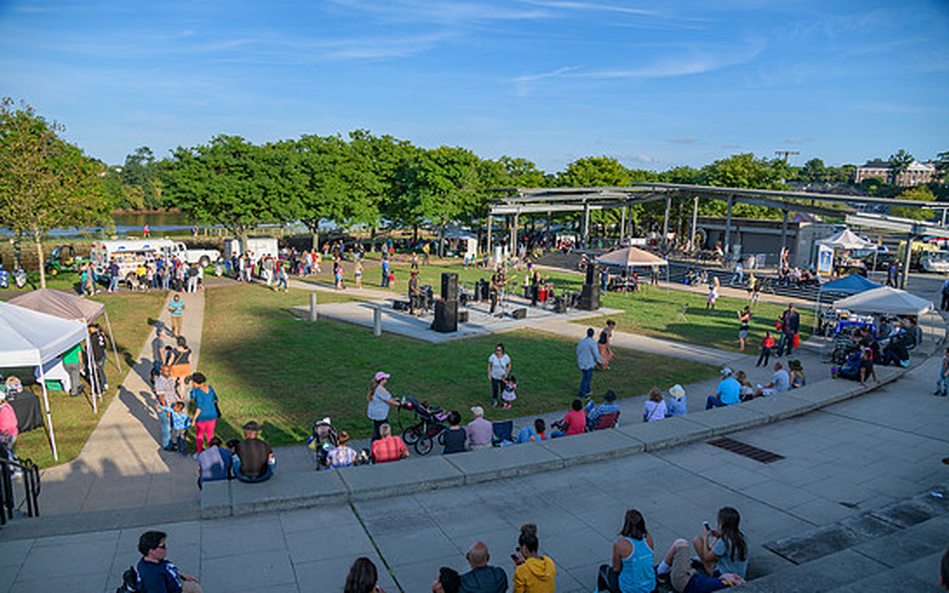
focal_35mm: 26
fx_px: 672
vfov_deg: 47.5
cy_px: 331
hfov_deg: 70.4
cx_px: 473
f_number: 4
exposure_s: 1/200
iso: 64
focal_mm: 24
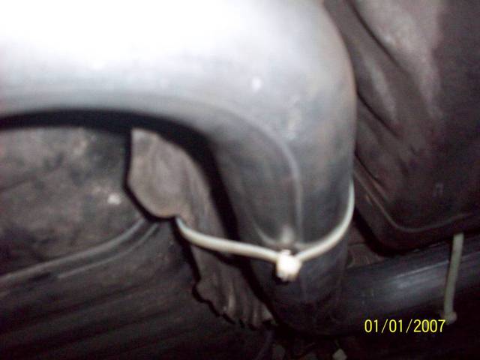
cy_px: 180
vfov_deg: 38.7
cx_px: 240
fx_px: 513
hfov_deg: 50.1
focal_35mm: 37
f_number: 2.8
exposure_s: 1/128
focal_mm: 6.2
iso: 400
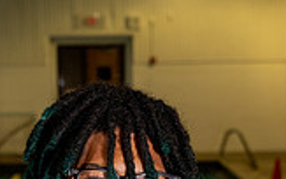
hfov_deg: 15.4
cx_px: 97
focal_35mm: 135
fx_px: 1053
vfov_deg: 9.0
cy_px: 391
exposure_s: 1/250
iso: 1000
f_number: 5.6
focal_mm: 48
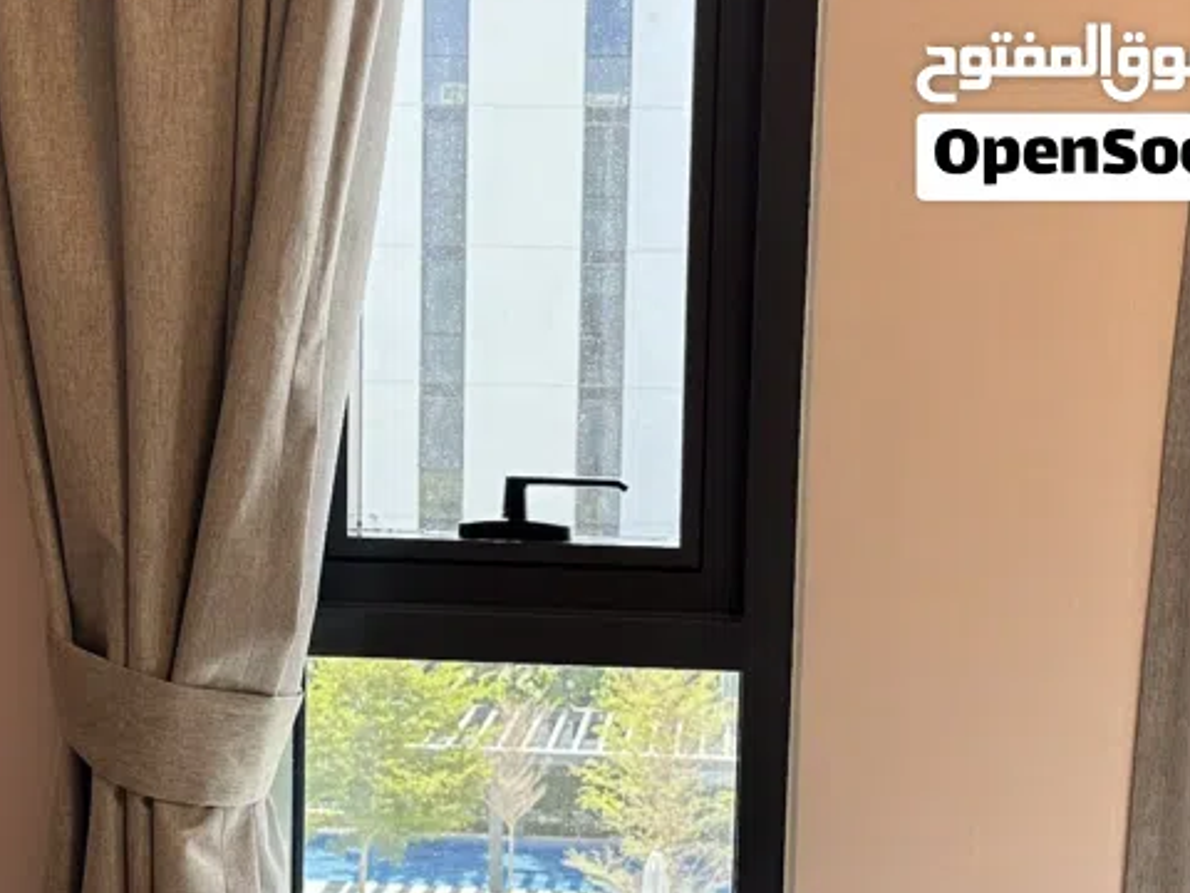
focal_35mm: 32
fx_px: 1100
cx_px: 543
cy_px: 558
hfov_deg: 56.7
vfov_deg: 43.8
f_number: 1.78
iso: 125
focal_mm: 6.86
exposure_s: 1/129
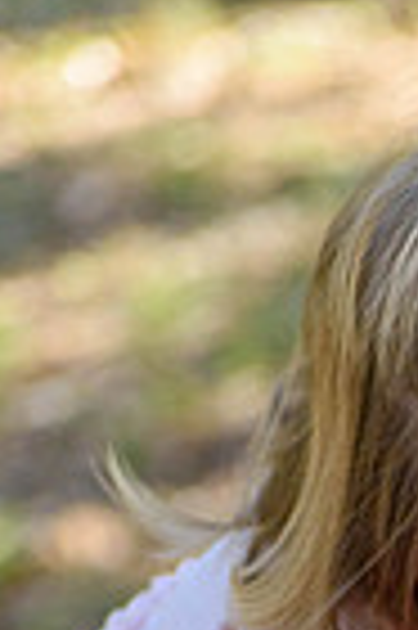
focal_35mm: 895
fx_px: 15625
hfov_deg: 1.5
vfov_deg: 2.3
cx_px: 598
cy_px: 950
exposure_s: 1/1000
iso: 720
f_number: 5.3
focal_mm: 185
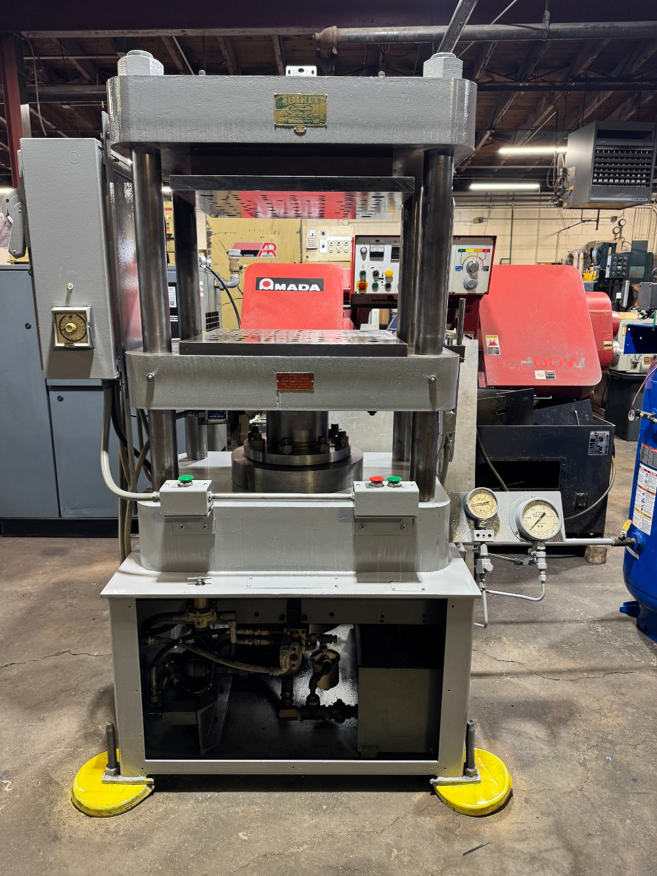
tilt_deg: -15.1
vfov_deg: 71.6
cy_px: 438
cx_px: 328
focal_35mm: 24
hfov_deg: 56.8
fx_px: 608
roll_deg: -0.8
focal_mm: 6.76
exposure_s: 1/60
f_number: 1.78
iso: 160
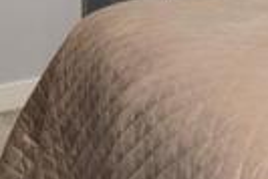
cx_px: 401
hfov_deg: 22.5
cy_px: -122
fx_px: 551
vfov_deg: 16.2
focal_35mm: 74
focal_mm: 10
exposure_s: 1/200
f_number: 9
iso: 400
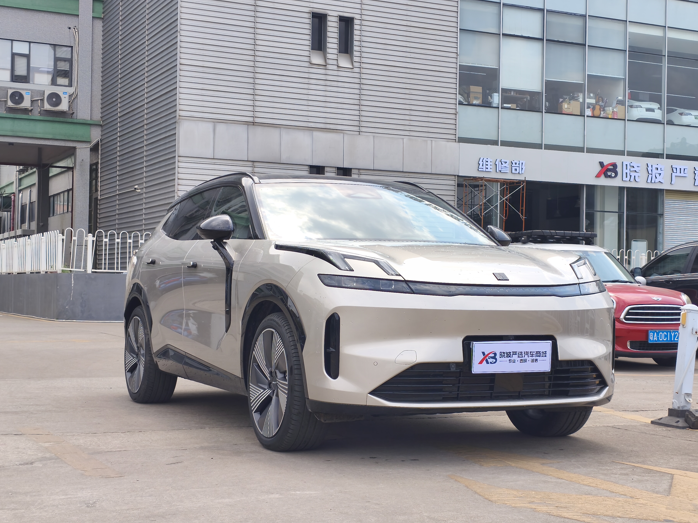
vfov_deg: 28.0
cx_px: 383
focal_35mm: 52
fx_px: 1049
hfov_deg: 36.8
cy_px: 265
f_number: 1.6
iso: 80
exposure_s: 1/1470
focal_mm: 5.84
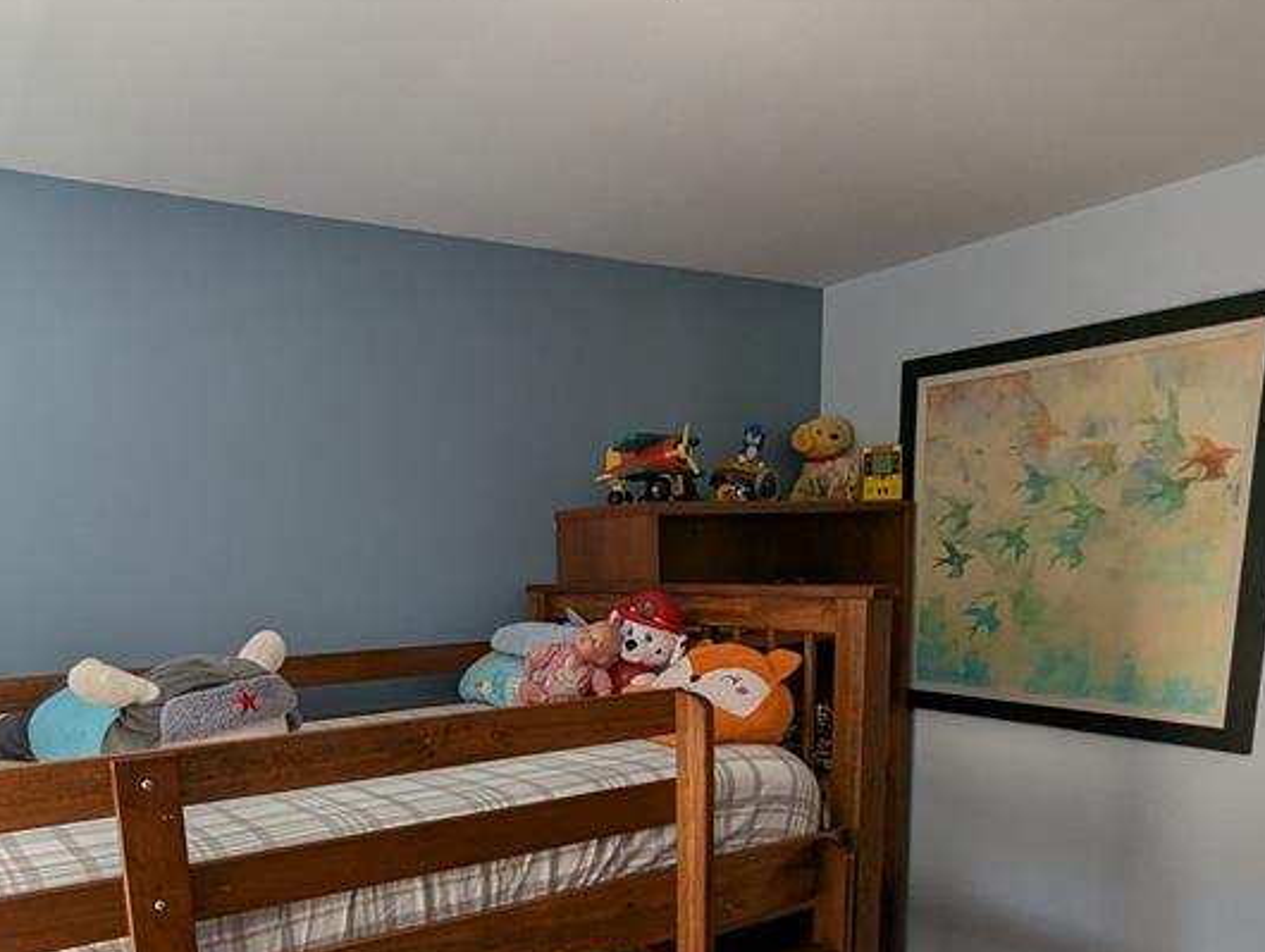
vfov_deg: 51.0
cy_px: 785
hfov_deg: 69.0
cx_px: 547
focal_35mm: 25
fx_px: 915
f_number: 2.2
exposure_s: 1/33.8
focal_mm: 1.95
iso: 71
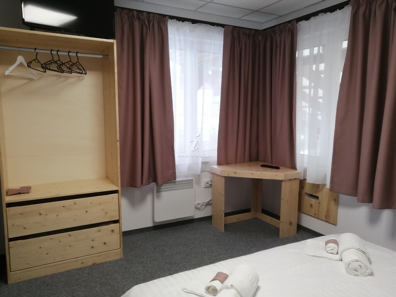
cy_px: 148
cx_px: 198
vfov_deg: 51.4
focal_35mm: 27
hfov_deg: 65.3
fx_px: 309
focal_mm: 3.62
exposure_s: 1/33.3
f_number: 1.8
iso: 100
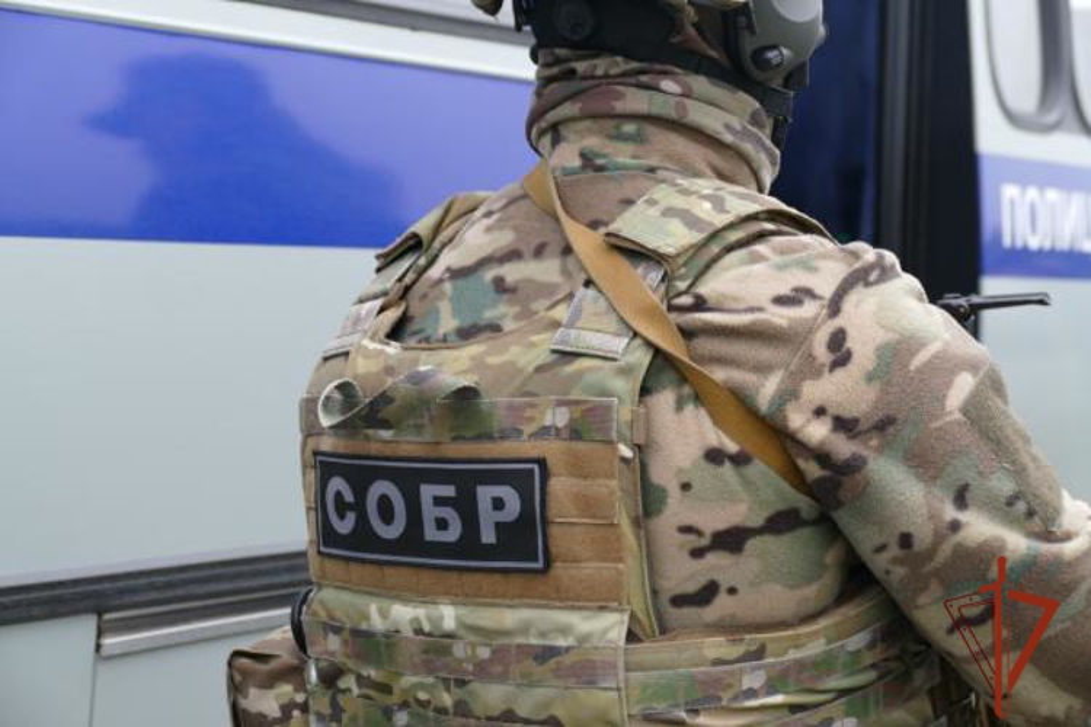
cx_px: 546
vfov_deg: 13.2
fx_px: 3152
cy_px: 364
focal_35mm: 104
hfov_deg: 19.6
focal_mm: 37.79
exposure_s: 1/125
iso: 125
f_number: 3.8
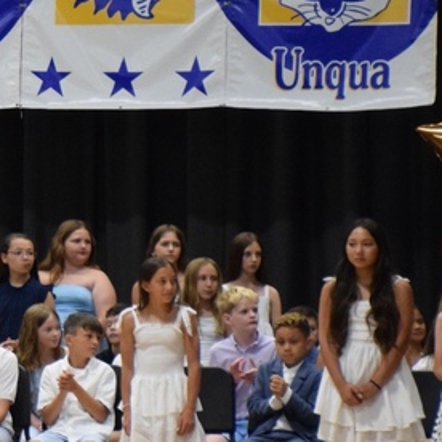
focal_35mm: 323
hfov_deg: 5.4
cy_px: 145
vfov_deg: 5.4
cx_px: -250
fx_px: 4666
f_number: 5
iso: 3200
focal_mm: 70
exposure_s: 1/100
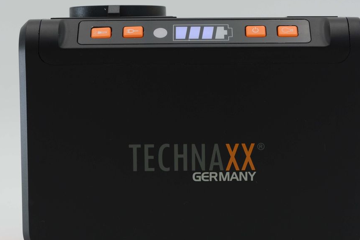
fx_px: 1030
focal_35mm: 103
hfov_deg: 19.8
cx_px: 200
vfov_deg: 13.3
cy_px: 126
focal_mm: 46
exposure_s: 1/40
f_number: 9
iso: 200
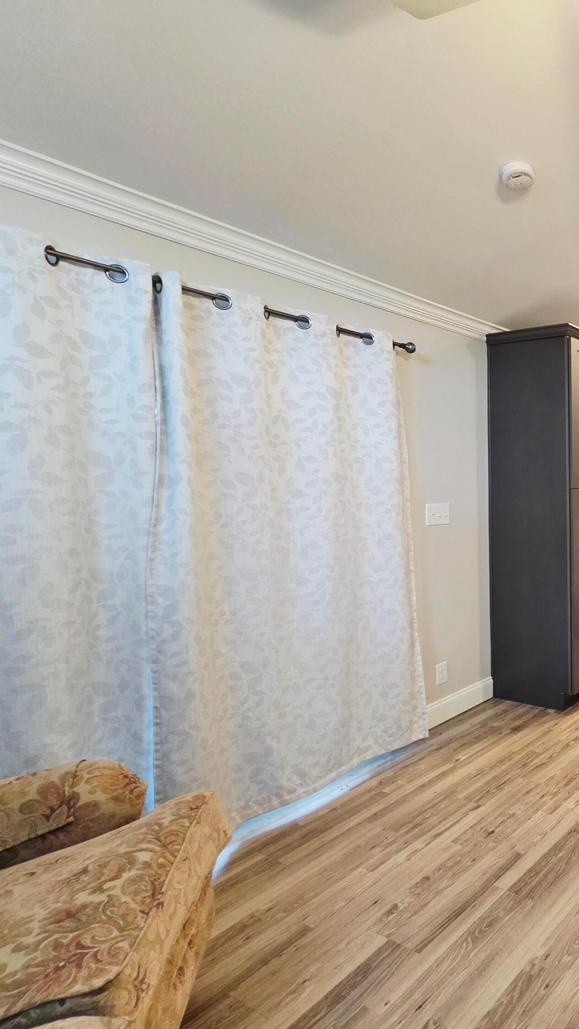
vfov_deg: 89.6
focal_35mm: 19
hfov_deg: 41.5
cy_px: 515
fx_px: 518
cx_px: 682
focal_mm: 2.2
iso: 400
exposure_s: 1/60.2
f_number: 1.9
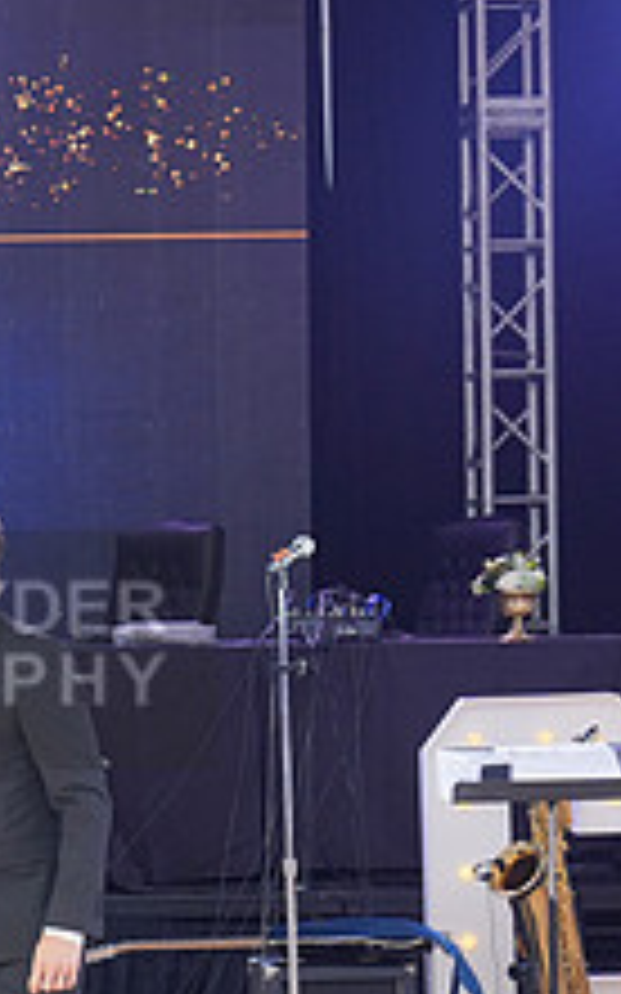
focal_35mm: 123
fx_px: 3333
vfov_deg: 16.9
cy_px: 650
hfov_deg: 10.3
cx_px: -270
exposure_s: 1/200
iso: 1250
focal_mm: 46
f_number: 4
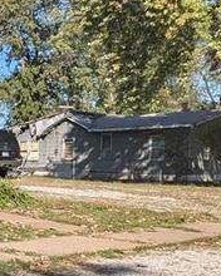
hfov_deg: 18.7
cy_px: 184
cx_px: -173
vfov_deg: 29.4
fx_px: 523
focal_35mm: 64
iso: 37
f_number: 1.95
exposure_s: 1/1410
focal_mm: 2.23
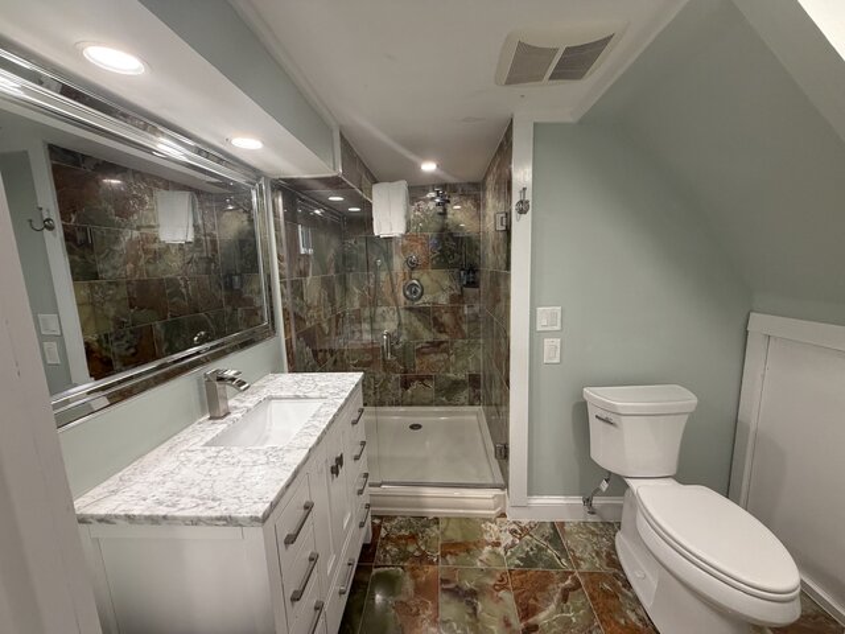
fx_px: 342
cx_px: 422
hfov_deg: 102.1
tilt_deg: -8.6
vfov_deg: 85.7
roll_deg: +1.9
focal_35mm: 14
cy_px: 317
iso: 250
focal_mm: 2.22
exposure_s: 1/120
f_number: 2.2
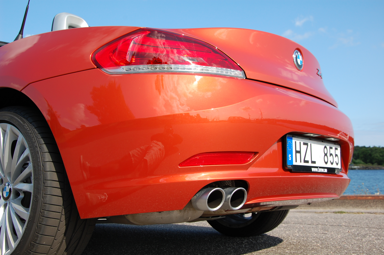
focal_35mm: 42
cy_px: 128
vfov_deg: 31.8
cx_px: 192
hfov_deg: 46.4
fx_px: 448
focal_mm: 28
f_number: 9
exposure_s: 1/320
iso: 200
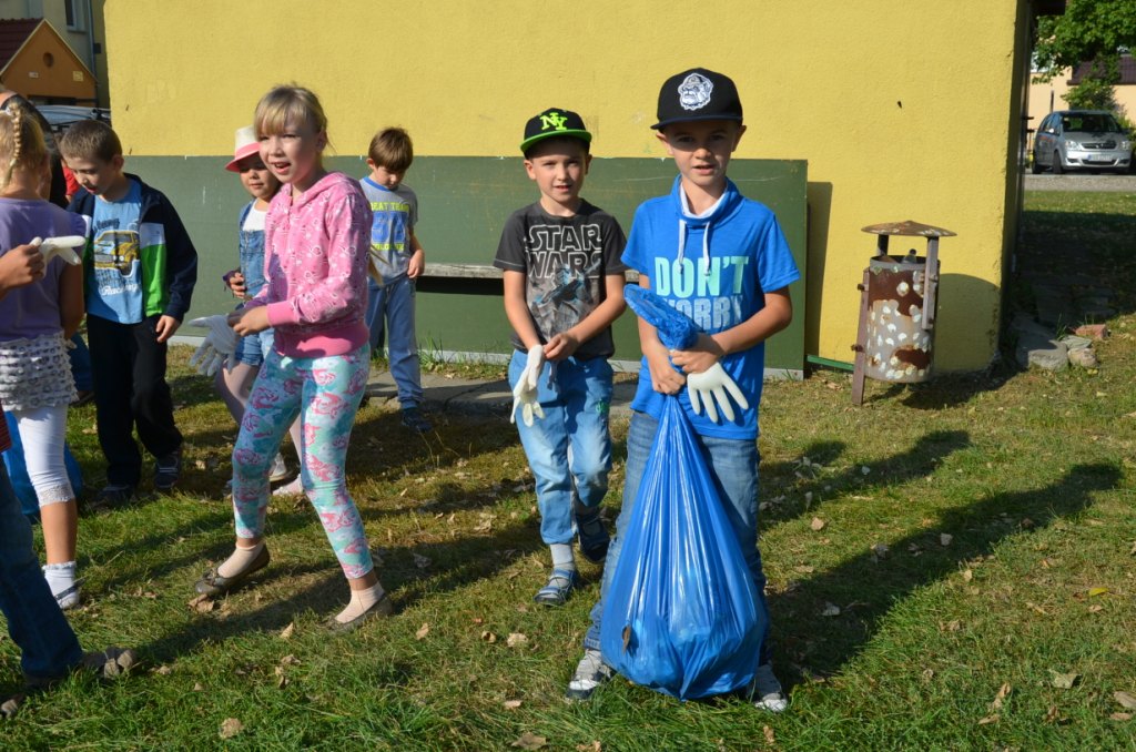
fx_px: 1228
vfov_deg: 34.1
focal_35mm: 39
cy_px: 376
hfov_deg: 49.6
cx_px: 568
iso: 100
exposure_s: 1/250
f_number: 8
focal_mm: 26
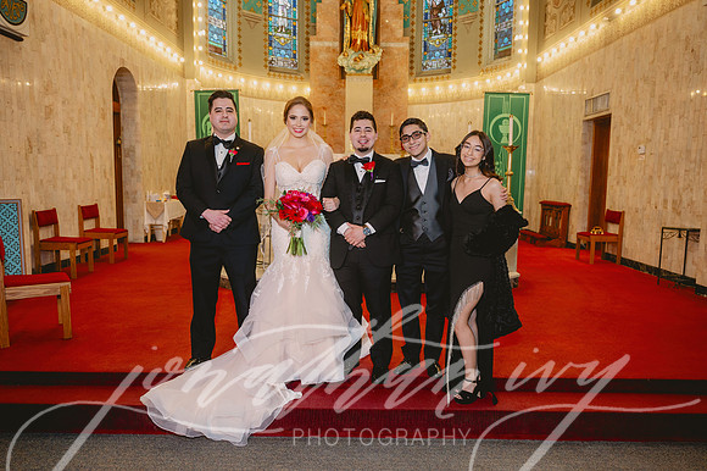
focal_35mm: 28
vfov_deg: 46.4
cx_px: 354
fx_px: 550
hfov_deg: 65.5
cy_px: 236
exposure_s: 1/125
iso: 1000
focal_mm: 28
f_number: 4
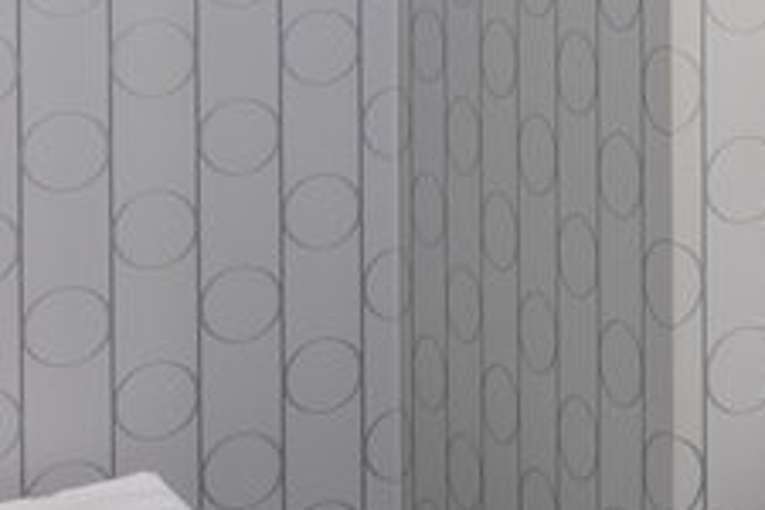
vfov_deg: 11.6
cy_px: -194
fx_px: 2422
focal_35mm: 114
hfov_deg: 16.4
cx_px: 1142
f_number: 9
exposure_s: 1/1.67
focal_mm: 32
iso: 100
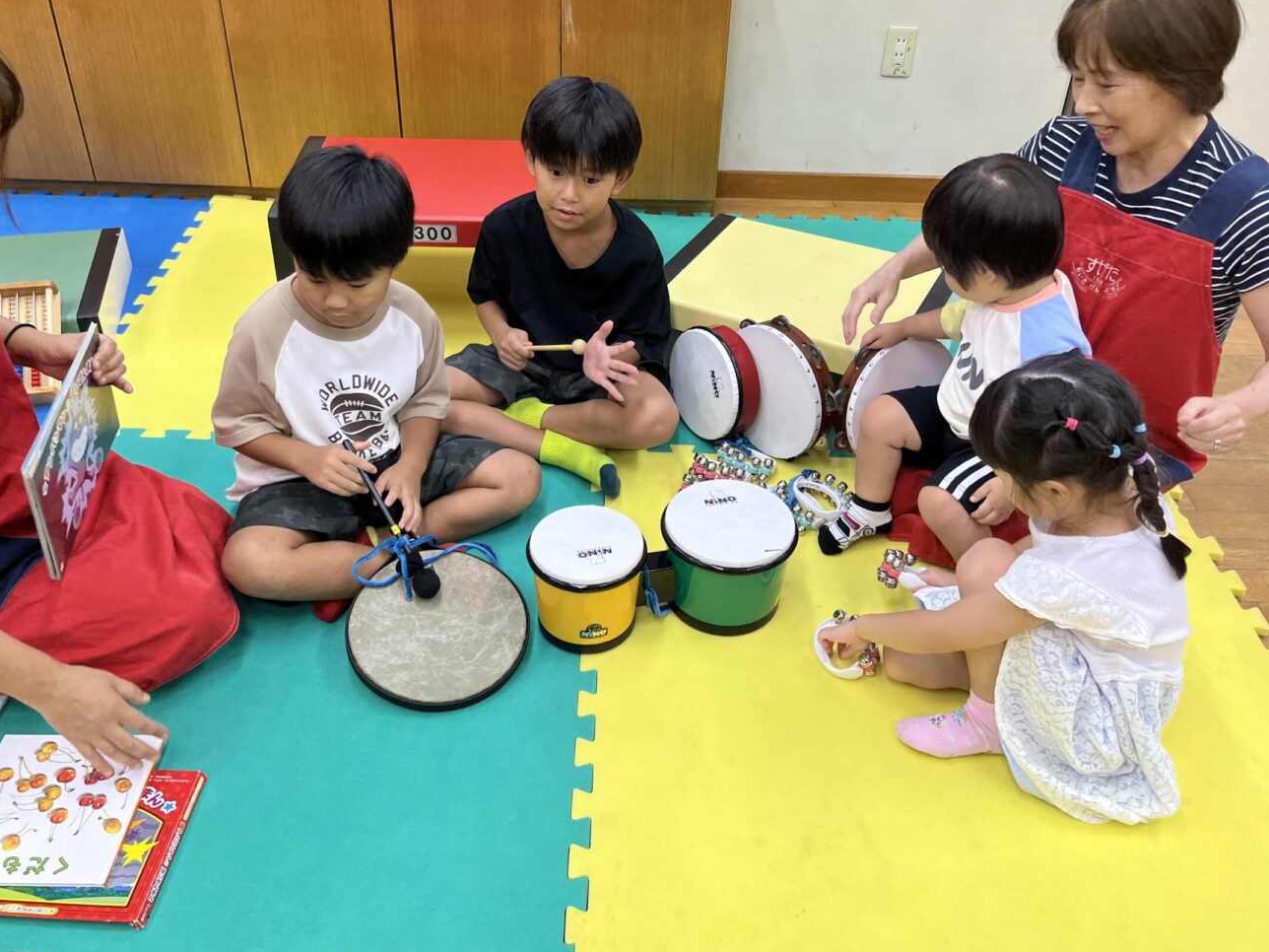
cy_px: 415
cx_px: 604
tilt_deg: -35.5
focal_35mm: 31
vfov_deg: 45.3
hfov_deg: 58.3
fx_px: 1136
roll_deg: -1.9
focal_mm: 5.1
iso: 50
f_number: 1.6
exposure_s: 1/100
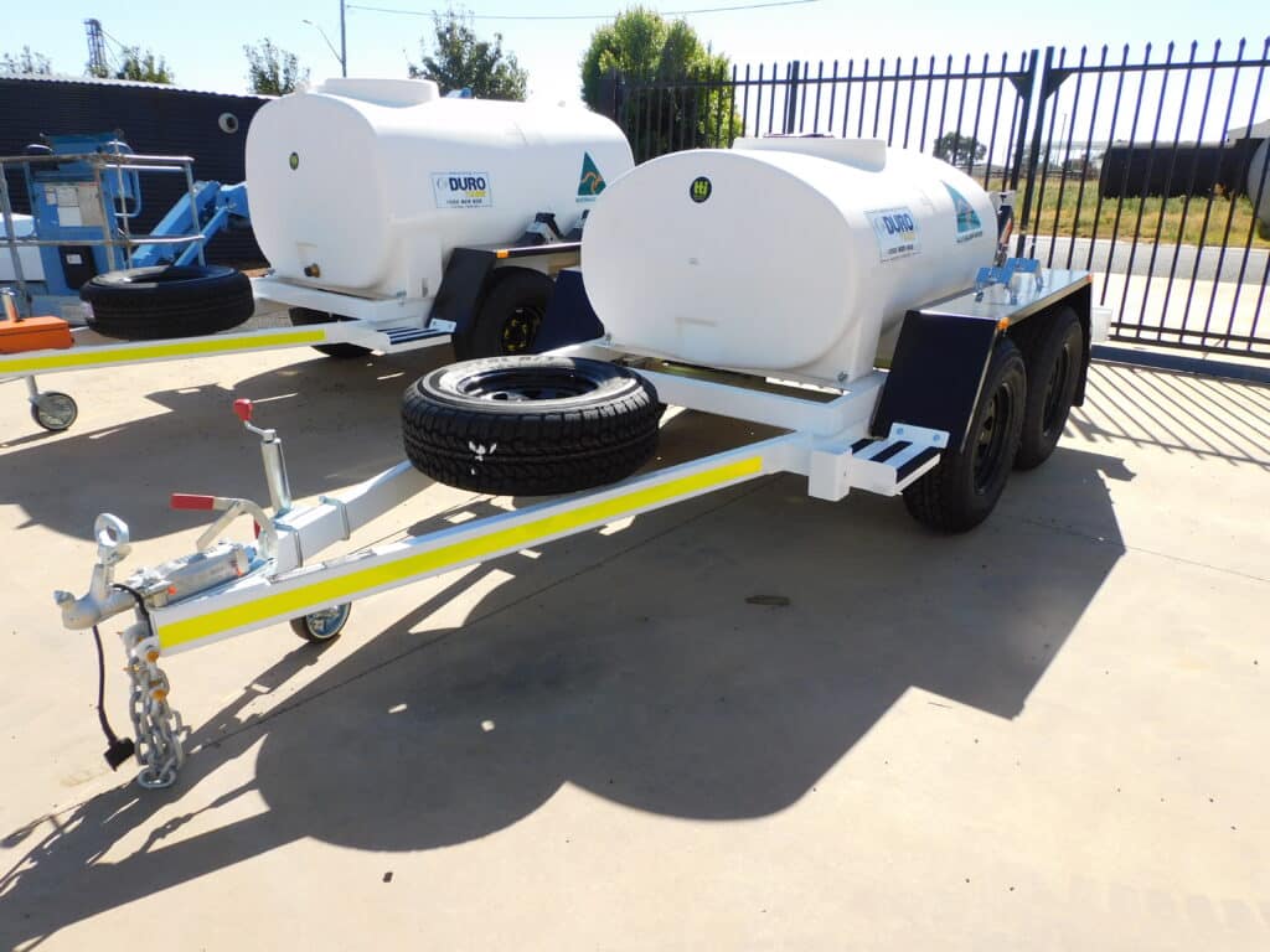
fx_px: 881
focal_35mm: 24
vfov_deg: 56.8
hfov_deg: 71.6
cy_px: 476
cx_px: 635
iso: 125
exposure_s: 1/800
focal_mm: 4.3
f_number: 3.3
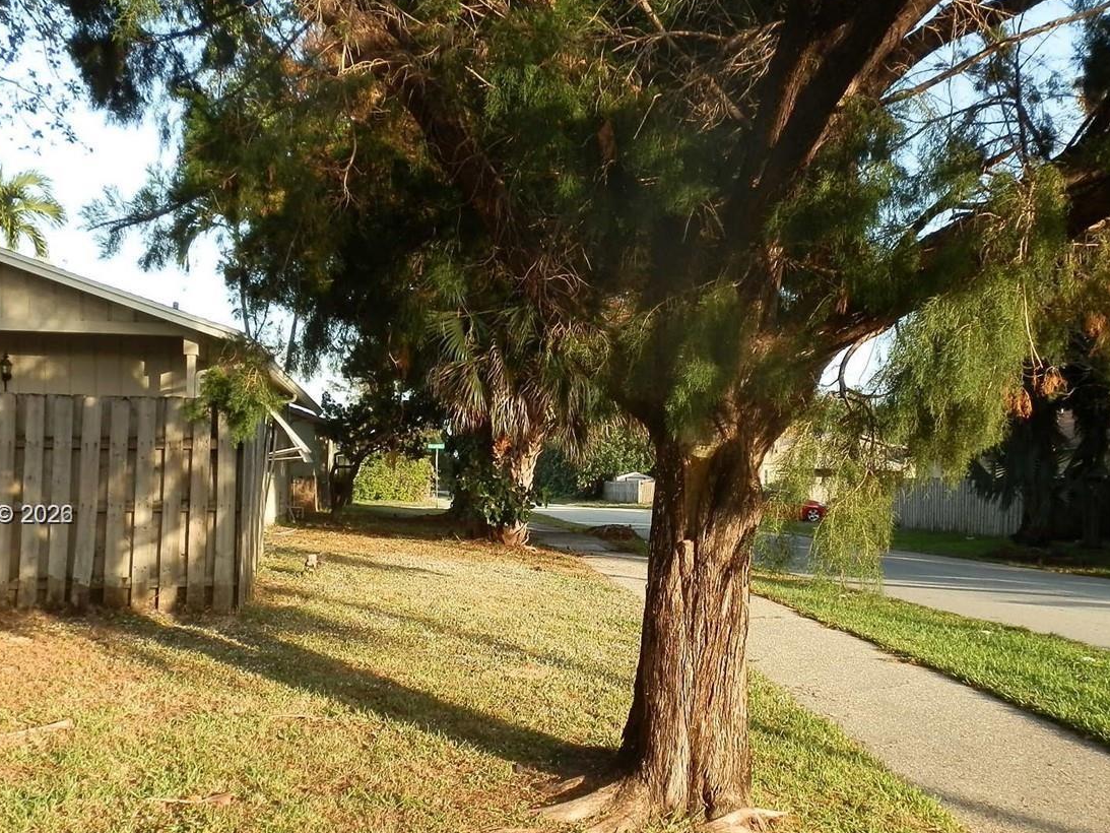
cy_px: 516
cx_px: 570
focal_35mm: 41
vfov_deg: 35.0
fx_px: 1315
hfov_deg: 45.8
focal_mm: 5
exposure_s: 1/160
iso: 64
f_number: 3.1
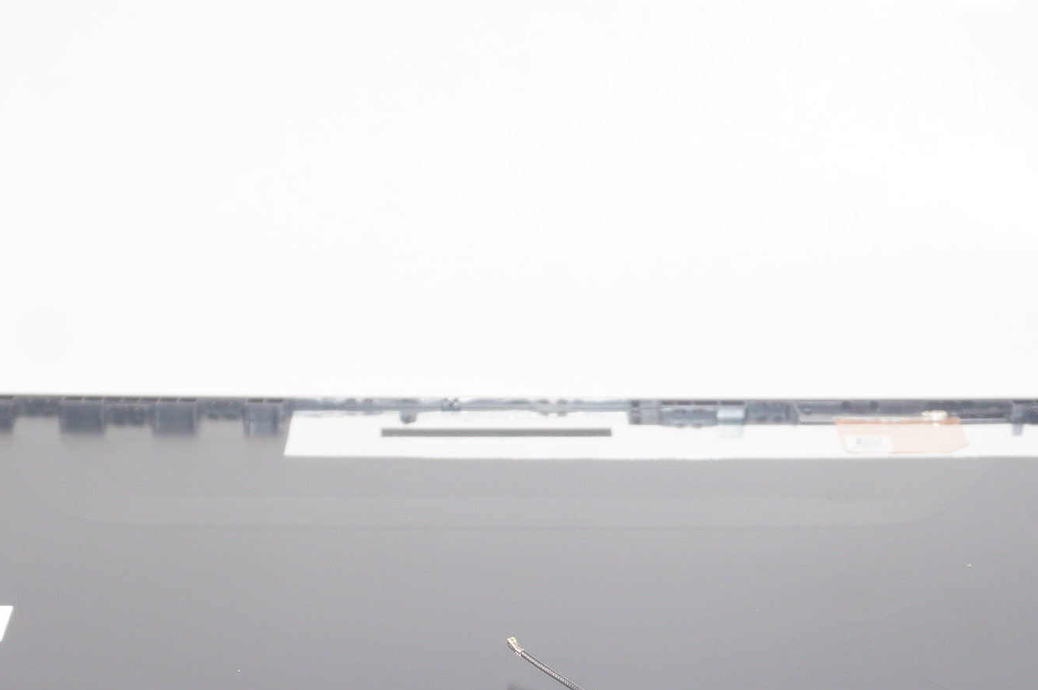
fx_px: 2453
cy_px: 745
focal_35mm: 85
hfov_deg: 23.9
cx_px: 518
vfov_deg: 15.6
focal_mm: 25
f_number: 6.3
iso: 500
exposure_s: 1/160
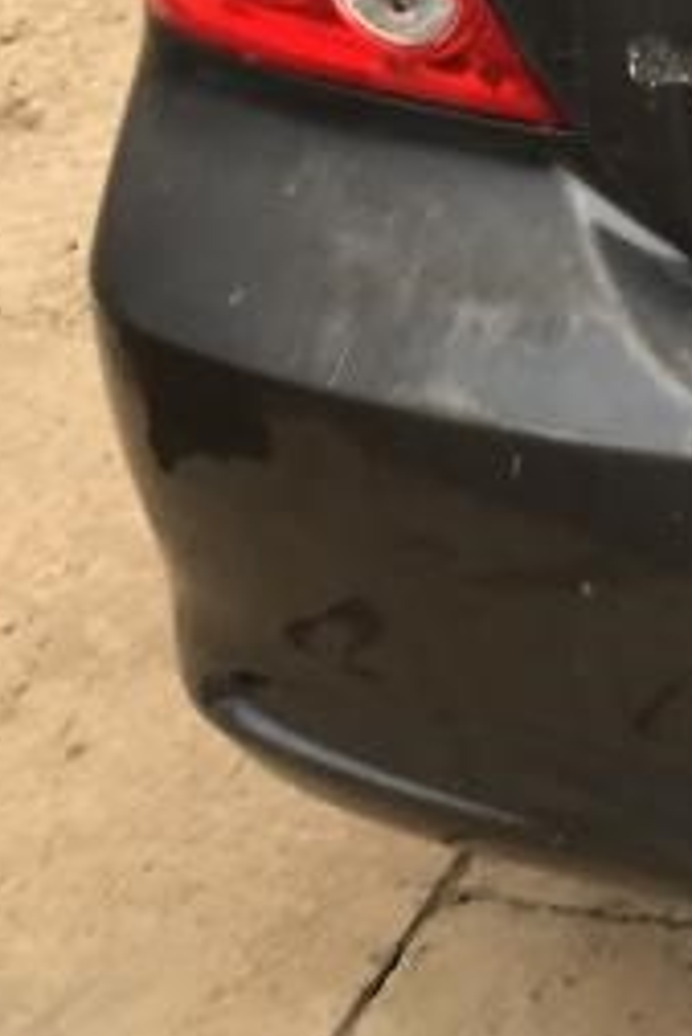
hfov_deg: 12.5
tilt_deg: -23.2
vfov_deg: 21.3
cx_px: 1507
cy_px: -29
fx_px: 2649
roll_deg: +0.3
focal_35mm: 92
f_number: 1.8
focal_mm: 3.99
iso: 64
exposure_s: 1/120
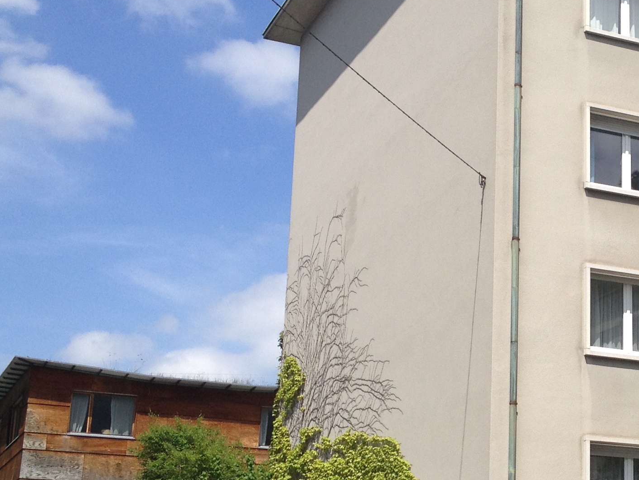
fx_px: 1495
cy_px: 288
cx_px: 623
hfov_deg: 23.2
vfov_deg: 18.2
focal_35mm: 81
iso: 50
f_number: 2.4
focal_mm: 4.28
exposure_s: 1/1727
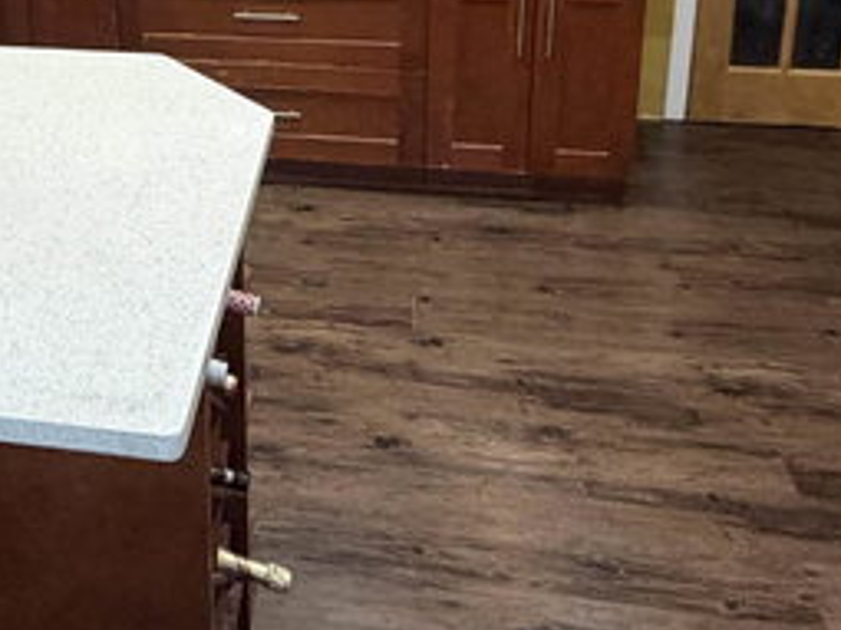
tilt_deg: -14.6
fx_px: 1068
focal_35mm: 44
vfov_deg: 29.5
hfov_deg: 41.6
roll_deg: +1.9
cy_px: -66
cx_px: 201
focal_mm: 2.22
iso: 400
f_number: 2.2
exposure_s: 1/60
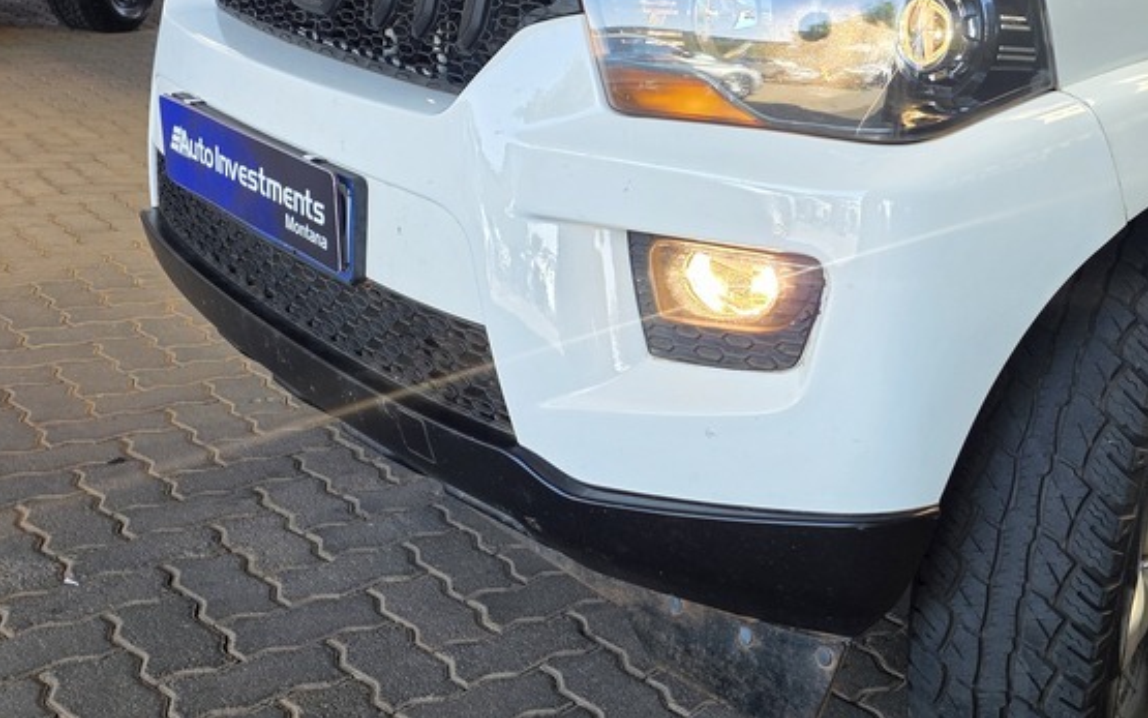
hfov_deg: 42.4
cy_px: 157
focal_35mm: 45
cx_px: 920
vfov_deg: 28.1
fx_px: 1408
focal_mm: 6.25
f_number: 1.7
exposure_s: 1/180
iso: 80
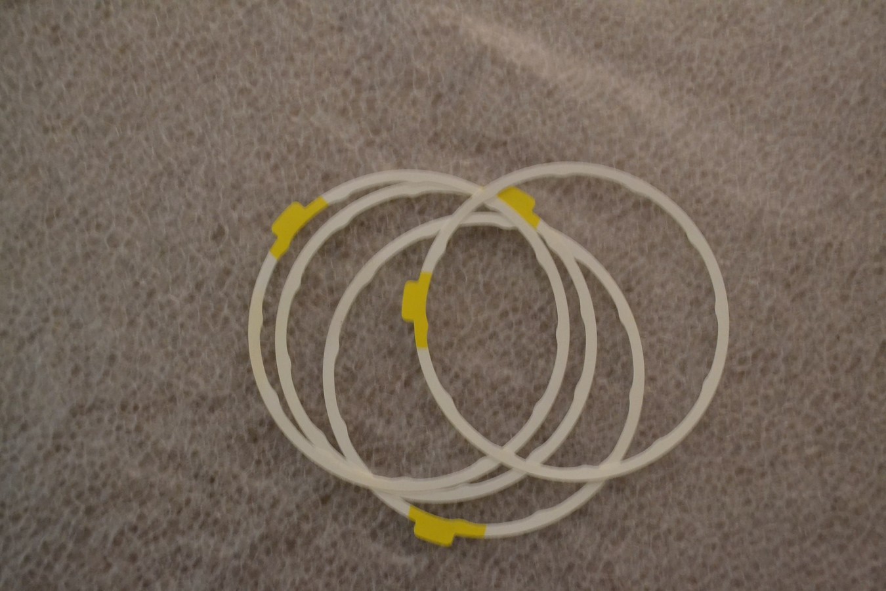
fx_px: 1034
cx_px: 443
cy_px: 296
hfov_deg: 46.4
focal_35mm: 42
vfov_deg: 31.9
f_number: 4.5
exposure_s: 1/13
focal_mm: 28
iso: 3200
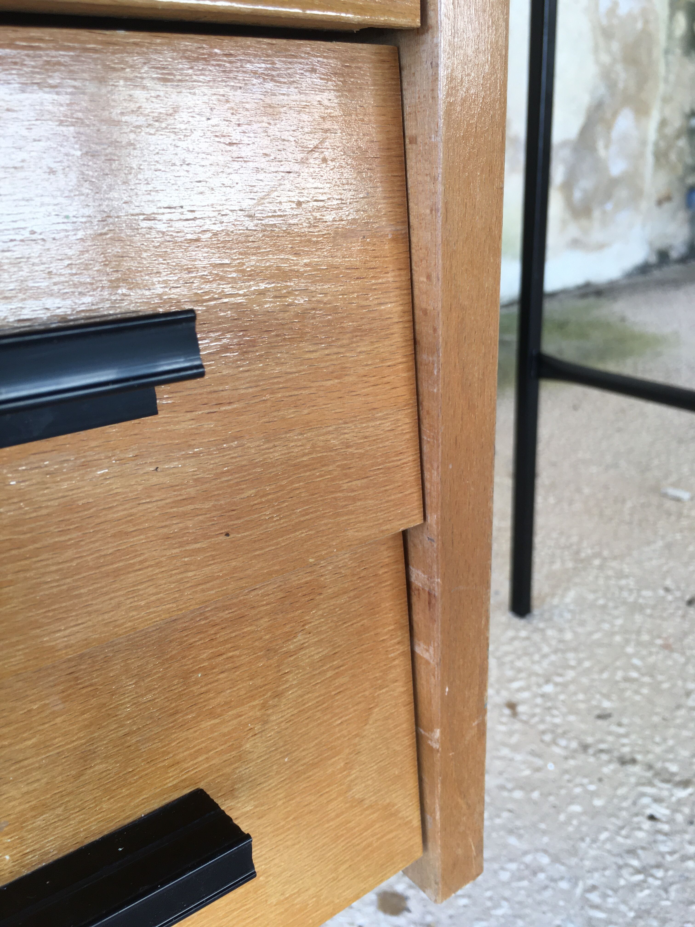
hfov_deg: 48.2
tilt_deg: -19.9
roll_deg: +1.2
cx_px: 348
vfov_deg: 61.7
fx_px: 776
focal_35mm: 29
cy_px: 464
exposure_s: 1/50
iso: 32
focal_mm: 4.15
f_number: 2.2
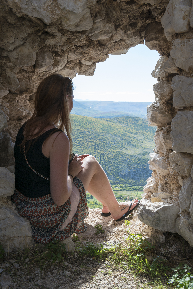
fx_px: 289
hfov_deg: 36.9
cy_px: 144
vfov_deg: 53.1
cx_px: 96
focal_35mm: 36
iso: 400
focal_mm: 36
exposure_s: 1/320
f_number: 9
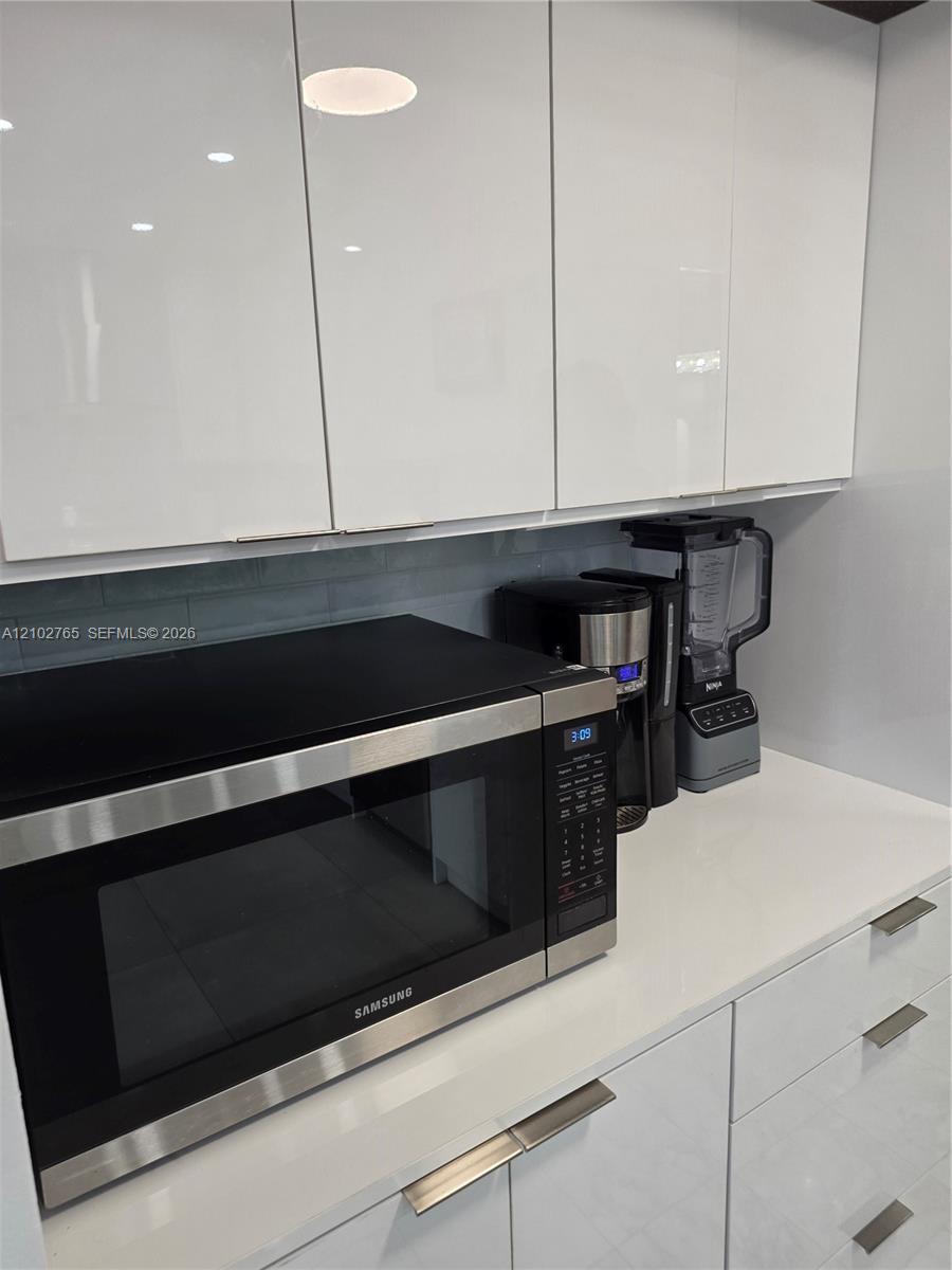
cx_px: 476
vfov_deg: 73.9
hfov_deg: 58.9
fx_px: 843
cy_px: 635
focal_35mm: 23
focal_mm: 6.25
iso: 125
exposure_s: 1/120
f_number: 1.7
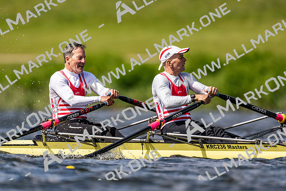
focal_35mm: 900
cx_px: 143
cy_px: 96
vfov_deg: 1.5
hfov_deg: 2.3
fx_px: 7155
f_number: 4
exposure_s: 1/2500
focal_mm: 600
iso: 200
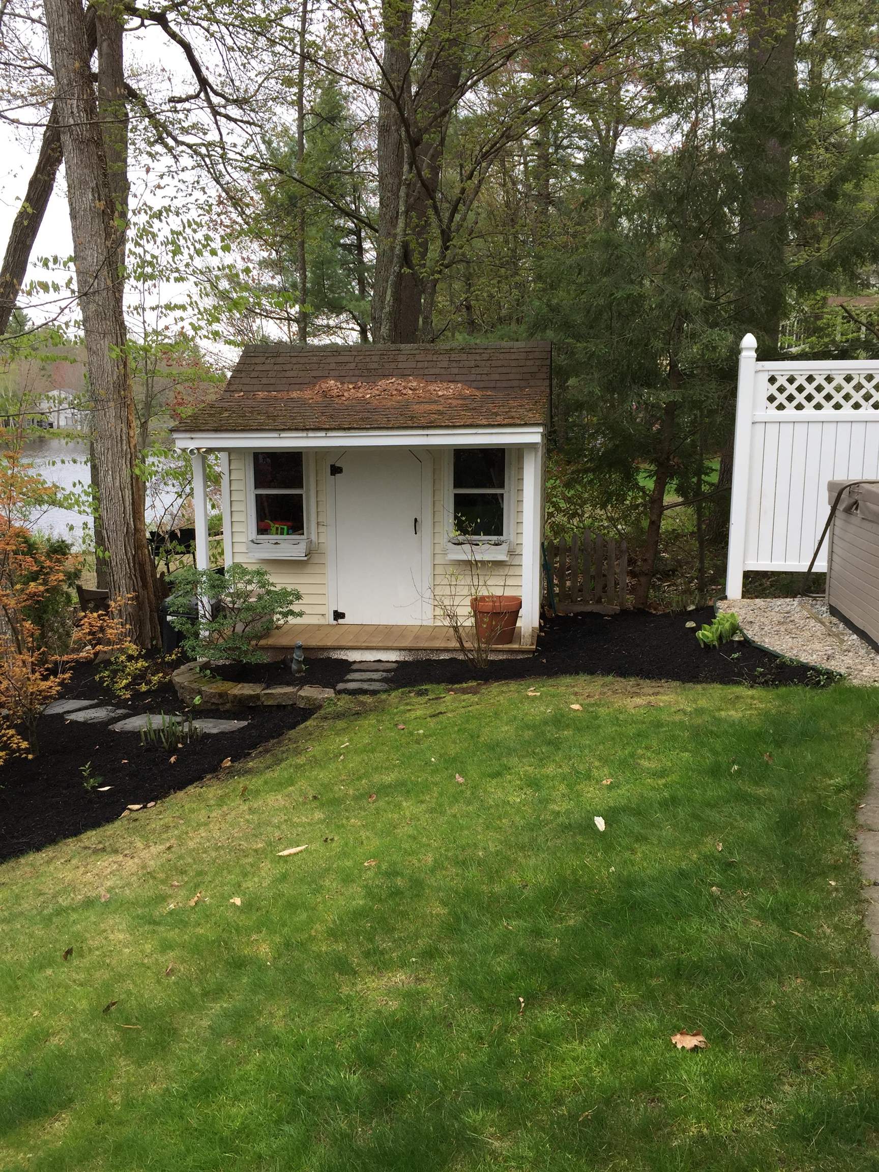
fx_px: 982
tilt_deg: -8.9
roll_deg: -0.7
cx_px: 440
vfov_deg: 61.7
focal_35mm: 29
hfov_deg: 48.2
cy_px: 586
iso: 32
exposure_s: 1/297
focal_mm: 4.15
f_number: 2.2
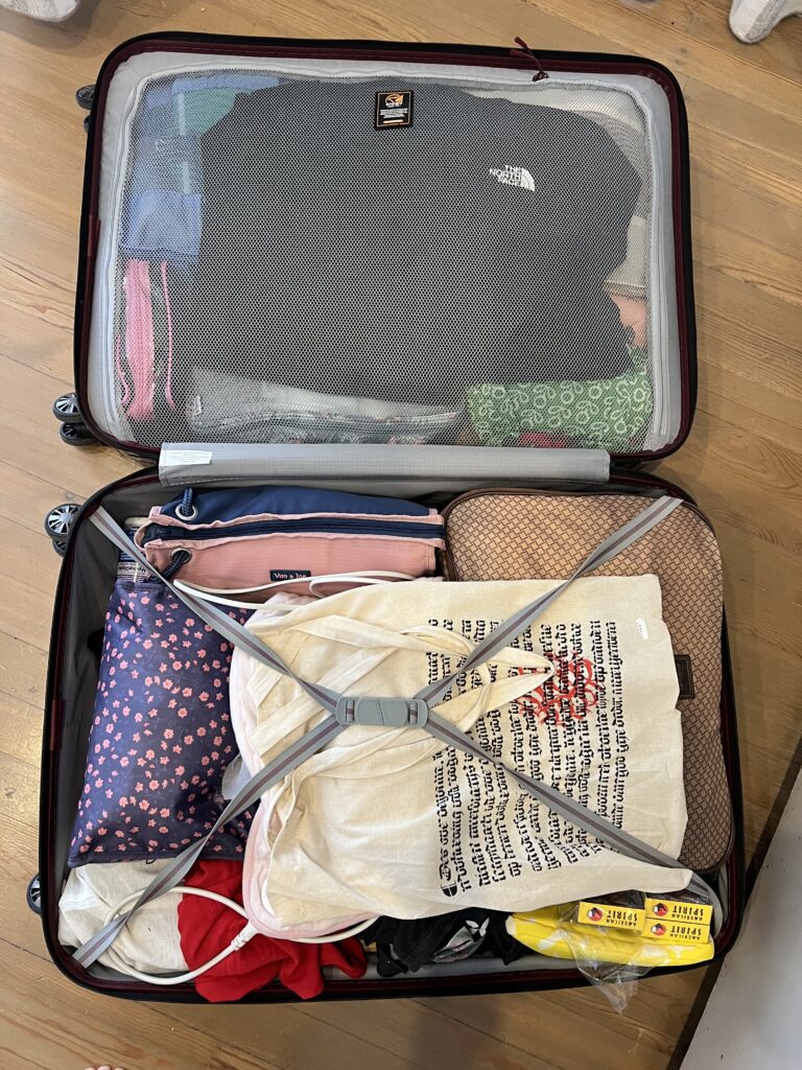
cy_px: 535
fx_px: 803
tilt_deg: -81.1
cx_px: 401
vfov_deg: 67.3
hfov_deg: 53.1
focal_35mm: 26
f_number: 1.5
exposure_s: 1/60
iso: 250
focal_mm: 5.7
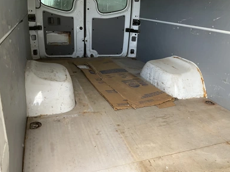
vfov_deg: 46.8
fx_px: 199
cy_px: 85
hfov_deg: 60.0
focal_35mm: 30
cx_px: 117
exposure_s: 1/122
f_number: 1.8
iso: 50
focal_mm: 3
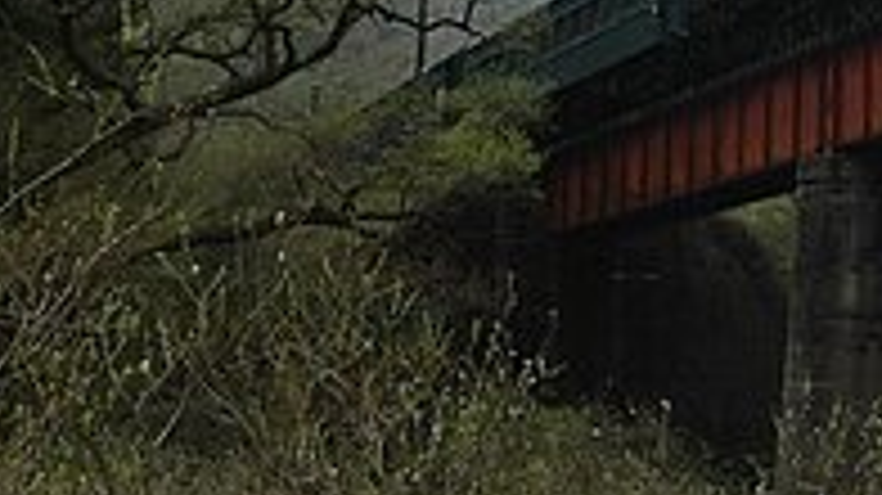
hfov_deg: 19.5
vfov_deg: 11.4
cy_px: -209
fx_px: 2393
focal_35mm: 102
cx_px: 1102
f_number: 8
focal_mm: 25
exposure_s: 1/500
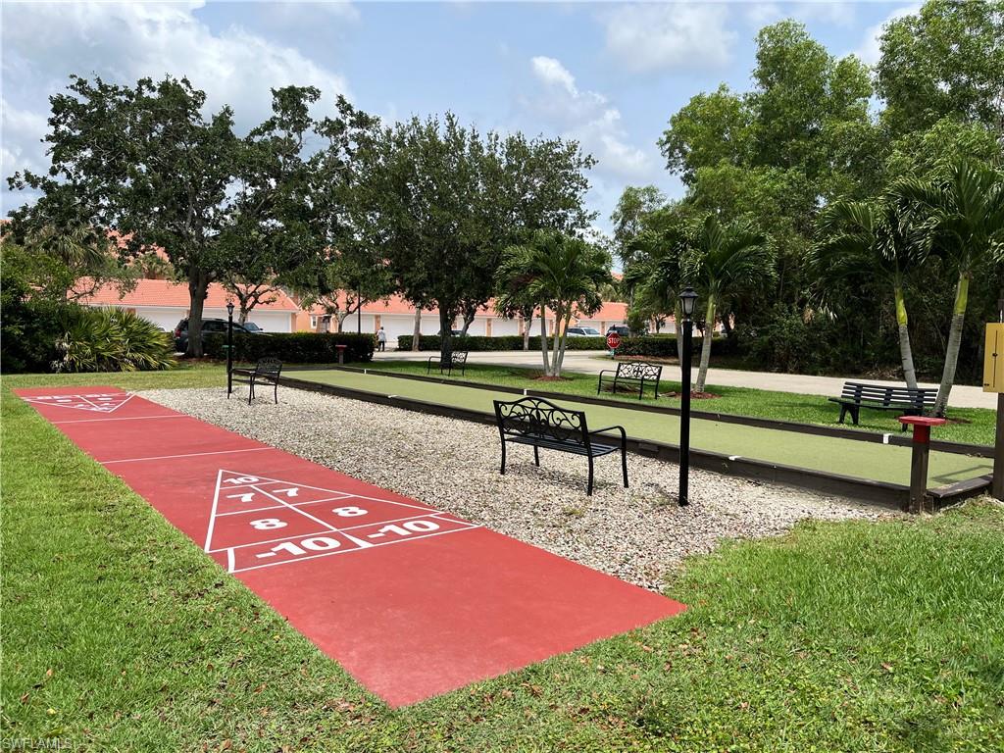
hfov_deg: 67.3
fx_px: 754
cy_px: 376
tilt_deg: -3.9
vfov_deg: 53.1
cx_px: 502
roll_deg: -0.2
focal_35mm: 26
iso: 50
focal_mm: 5.1
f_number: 1.6
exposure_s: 1/3311
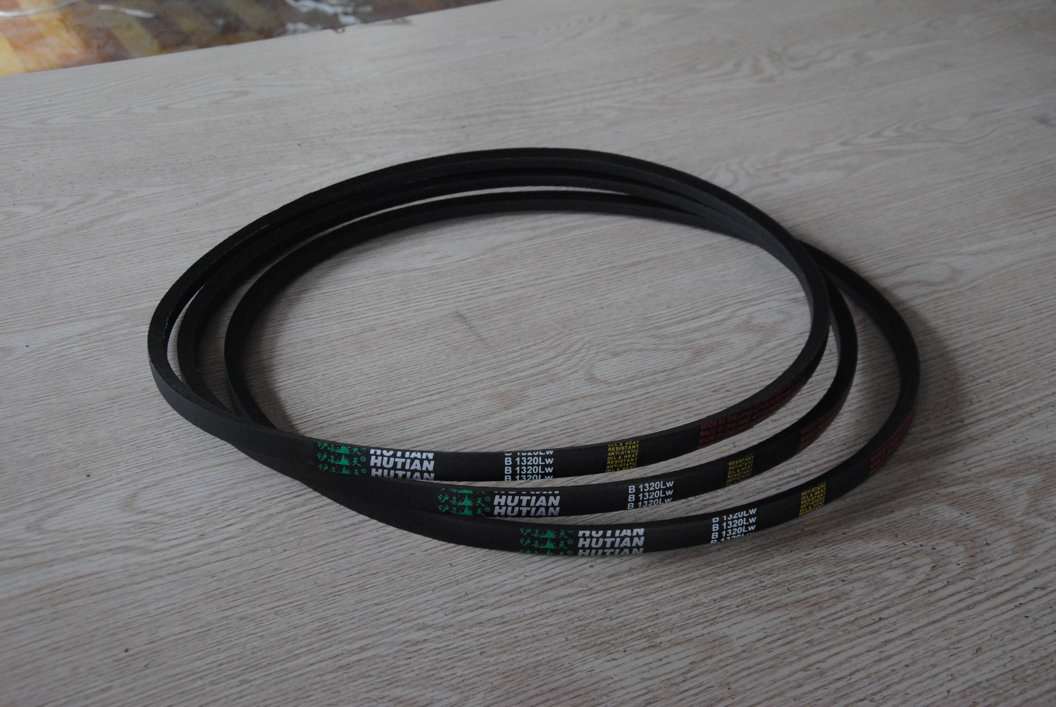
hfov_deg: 41.1
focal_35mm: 48
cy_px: 354
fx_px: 1410
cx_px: 528
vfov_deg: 28.2
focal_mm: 32
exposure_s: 1/25
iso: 800
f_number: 7.1
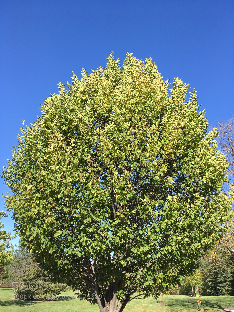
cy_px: 156
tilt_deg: +23.3
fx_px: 261
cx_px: 117
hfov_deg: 48.2
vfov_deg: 61.7
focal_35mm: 29
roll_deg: -0.4
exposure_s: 1/761
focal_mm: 4.15
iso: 25
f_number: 2.2
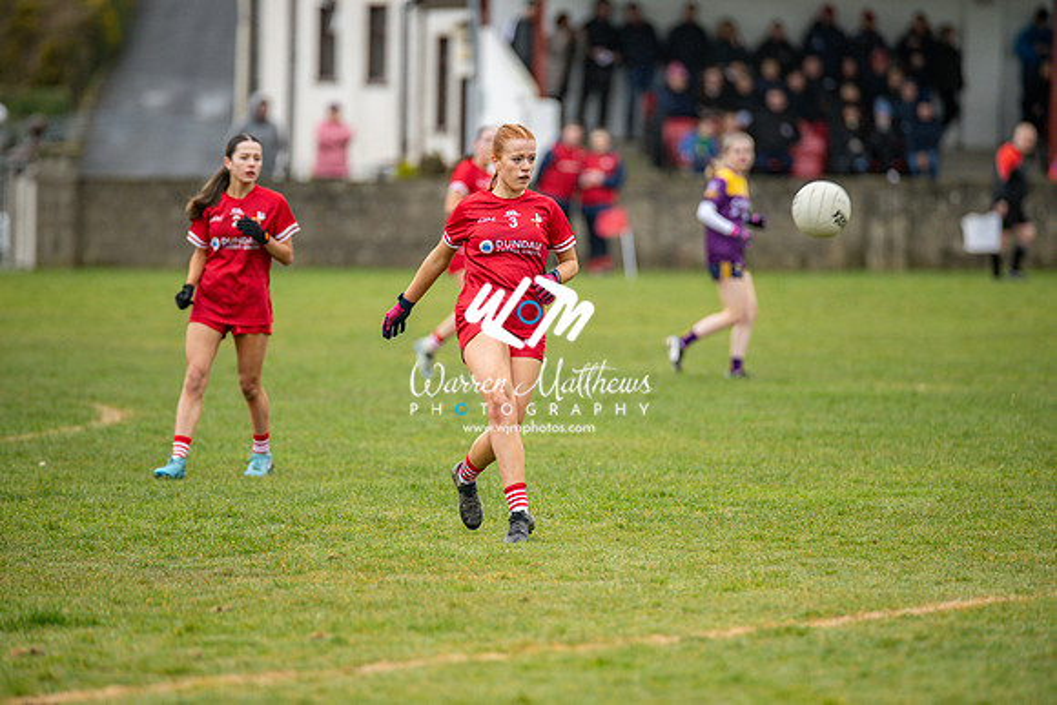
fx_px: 8810
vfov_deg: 4.6
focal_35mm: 300
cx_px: 528
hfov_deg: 6.9
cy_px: 352
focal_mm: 300
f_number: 2.8
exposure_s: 1/640
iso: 800
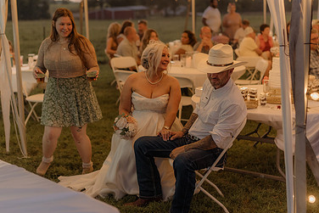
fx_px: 479
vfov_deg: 25.1
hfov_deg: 36.9
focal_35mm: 54
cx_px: 165
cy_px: 101
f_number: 1.4
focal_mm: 35
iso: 800
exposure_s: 1/125
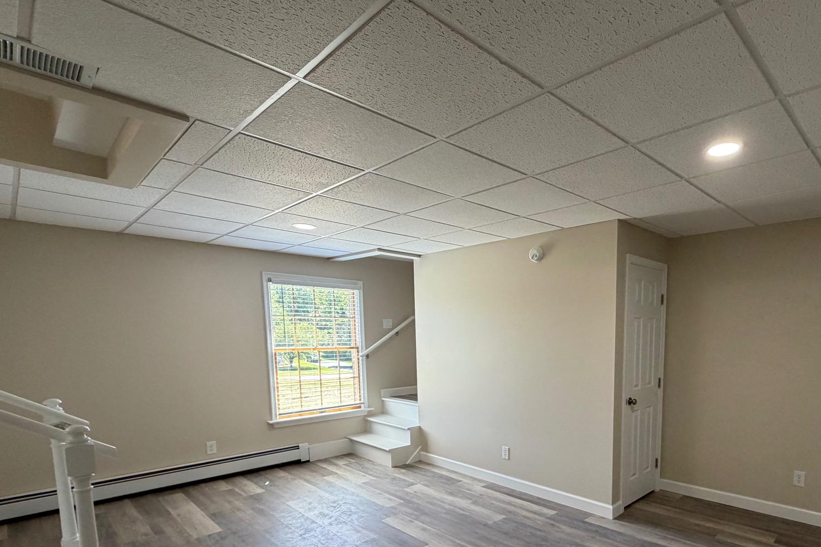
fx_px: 456
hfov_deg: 81.7
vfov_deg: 59.7
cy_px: 387
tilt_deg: -6.2
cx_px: 535
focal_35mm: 20
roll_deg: -0.2
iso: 250
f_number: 2.2
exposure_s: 1/121
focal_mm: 2.22
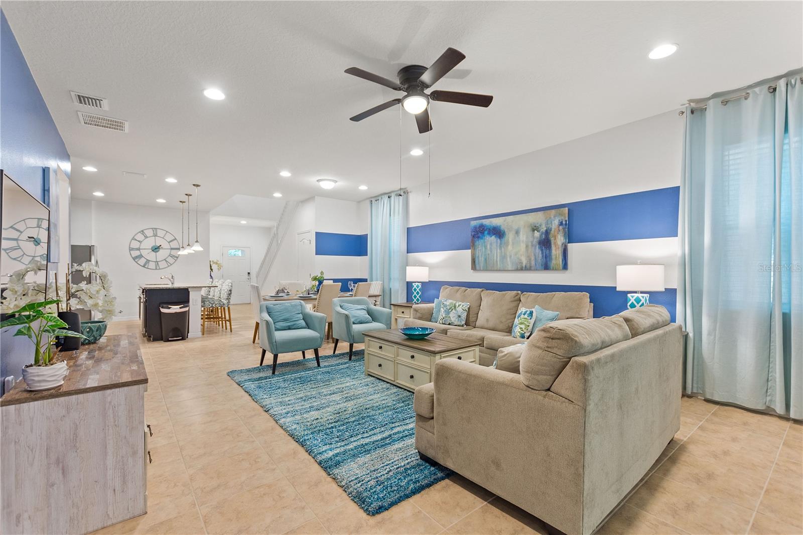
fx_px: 334
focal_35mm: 15
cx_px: 402
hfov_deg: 100.4
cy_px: 268
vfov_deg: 77.3
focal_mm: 10
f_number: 4.5
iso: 400
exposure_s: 1/2.5
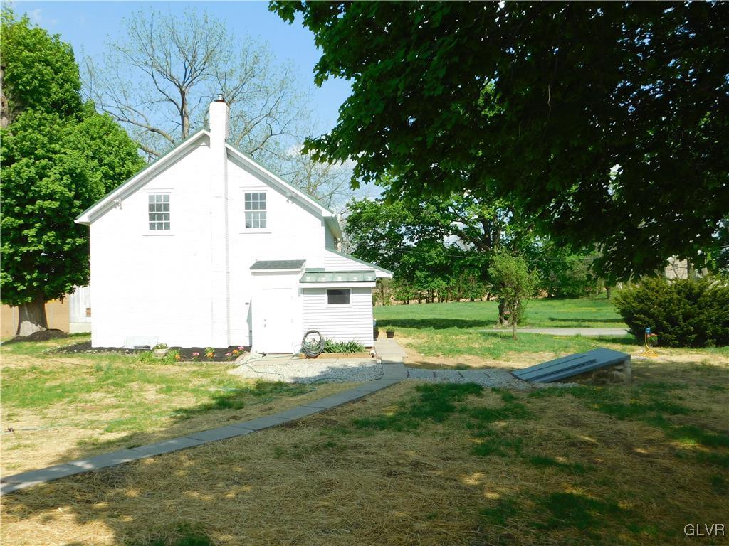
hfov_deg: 60.0
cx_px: 364
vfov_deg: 46.8
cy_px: 273
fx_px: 632
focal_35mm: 30
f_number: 3.2
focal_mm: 5.3
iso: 125
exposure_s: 1/1250
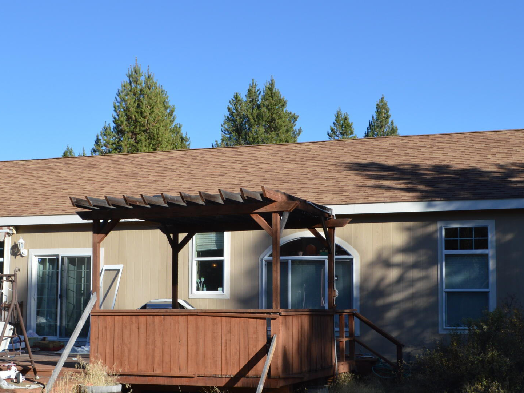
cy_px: 226
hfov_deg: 35.5
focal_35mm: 54
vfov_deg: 27.0
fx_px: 817
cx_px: 299
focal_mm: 18
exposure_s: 1/200
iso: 100
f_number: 7.1
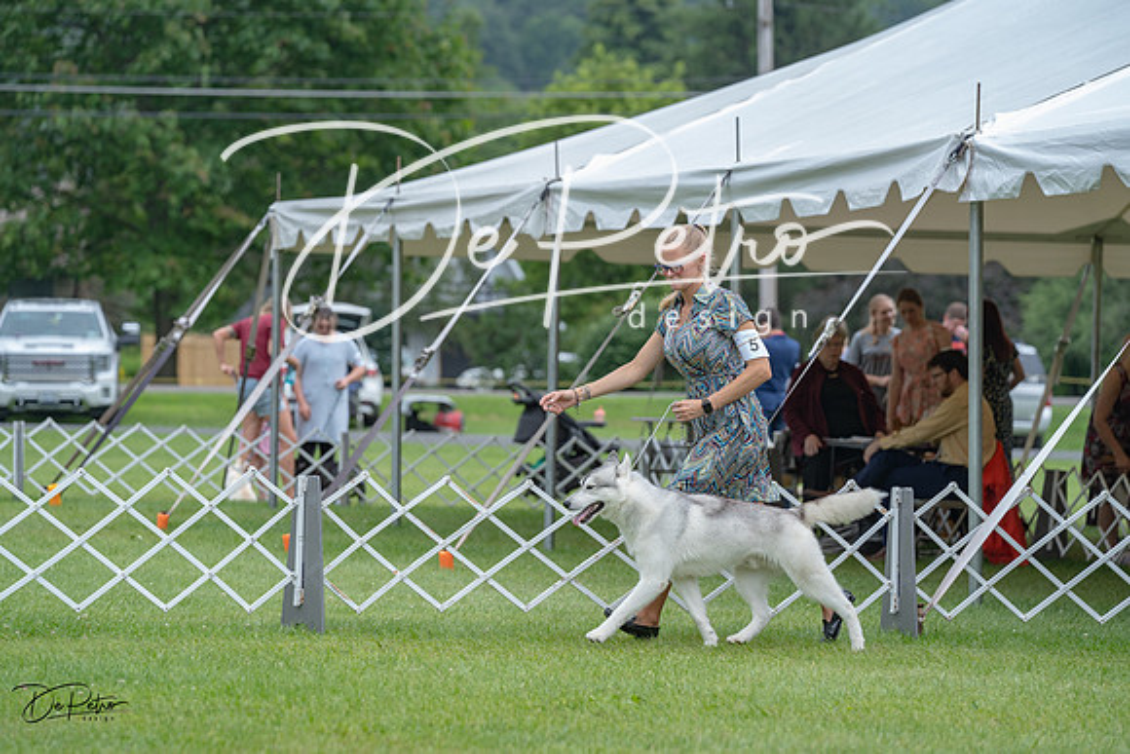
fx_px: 4835
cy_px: 377
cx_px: 565
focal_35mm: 154
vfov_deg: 8.9
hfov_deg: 13.3
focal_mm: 154
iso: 400
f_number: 4.5
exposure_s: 1/1000
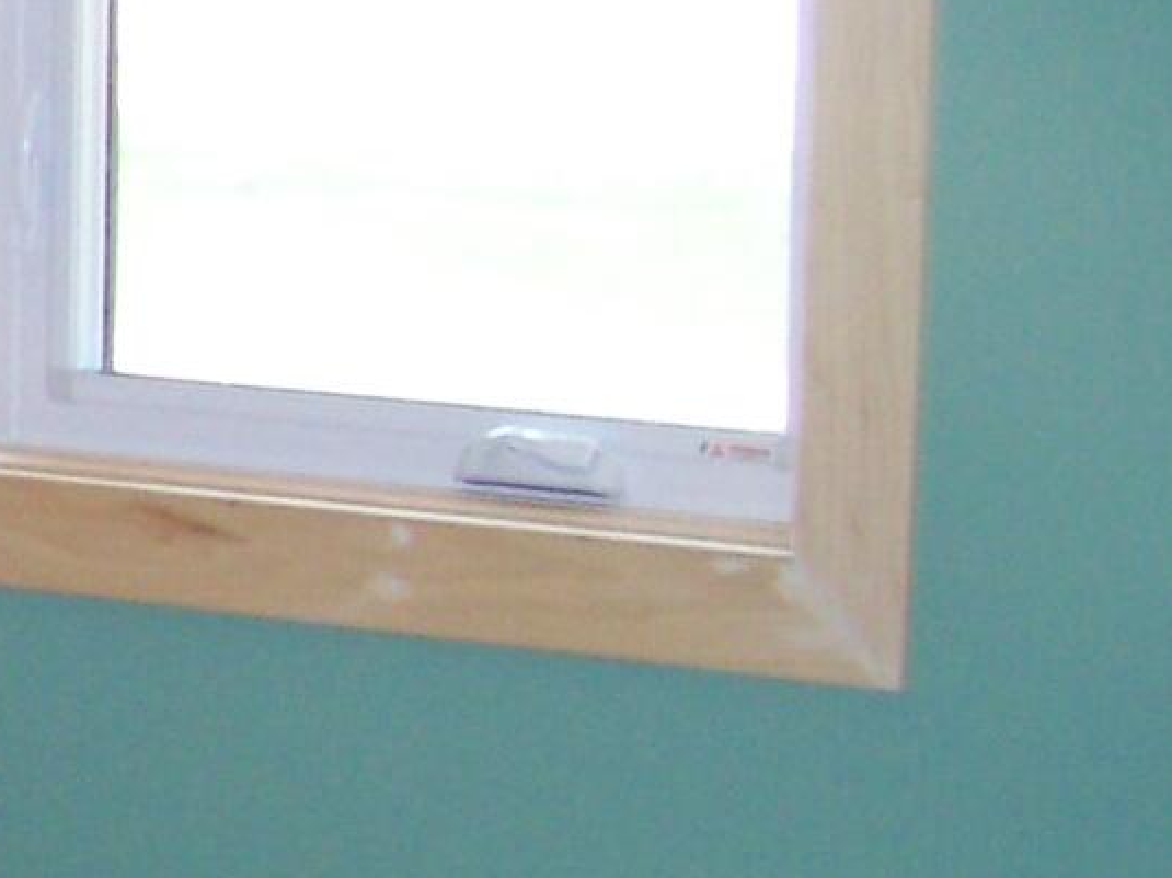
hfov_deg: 9.5
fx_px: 6262
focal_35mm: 185
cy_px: 933
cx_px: -1615
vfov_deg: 8.0
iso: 125
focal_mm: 5.85
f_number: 2.8
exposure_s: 1/30
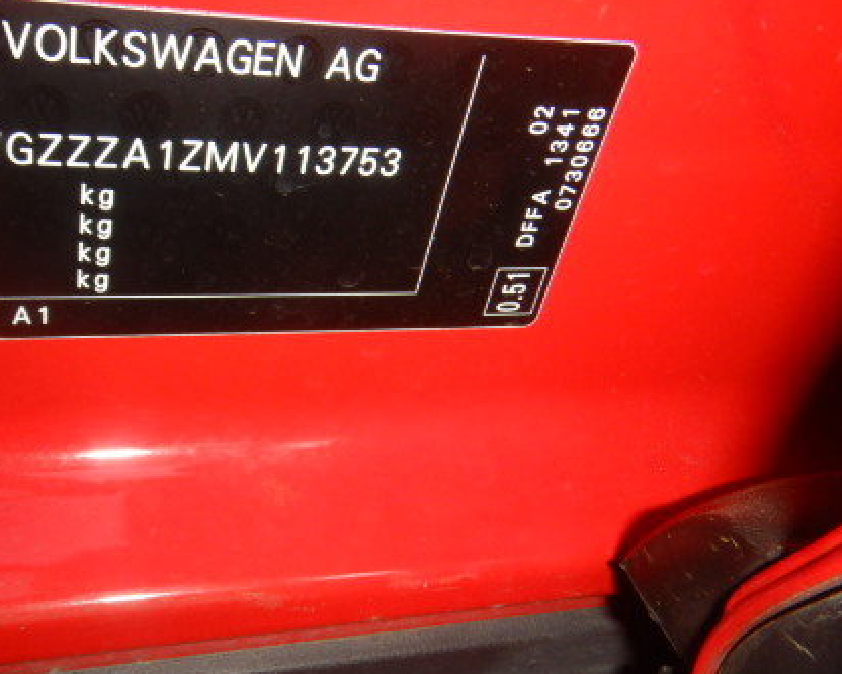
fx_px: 897
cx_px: 261
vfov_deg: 41.1
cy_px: 312
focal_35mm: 36
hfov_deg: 49.1
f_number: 8.2
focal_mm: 4.3
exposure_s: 1/30
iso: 200
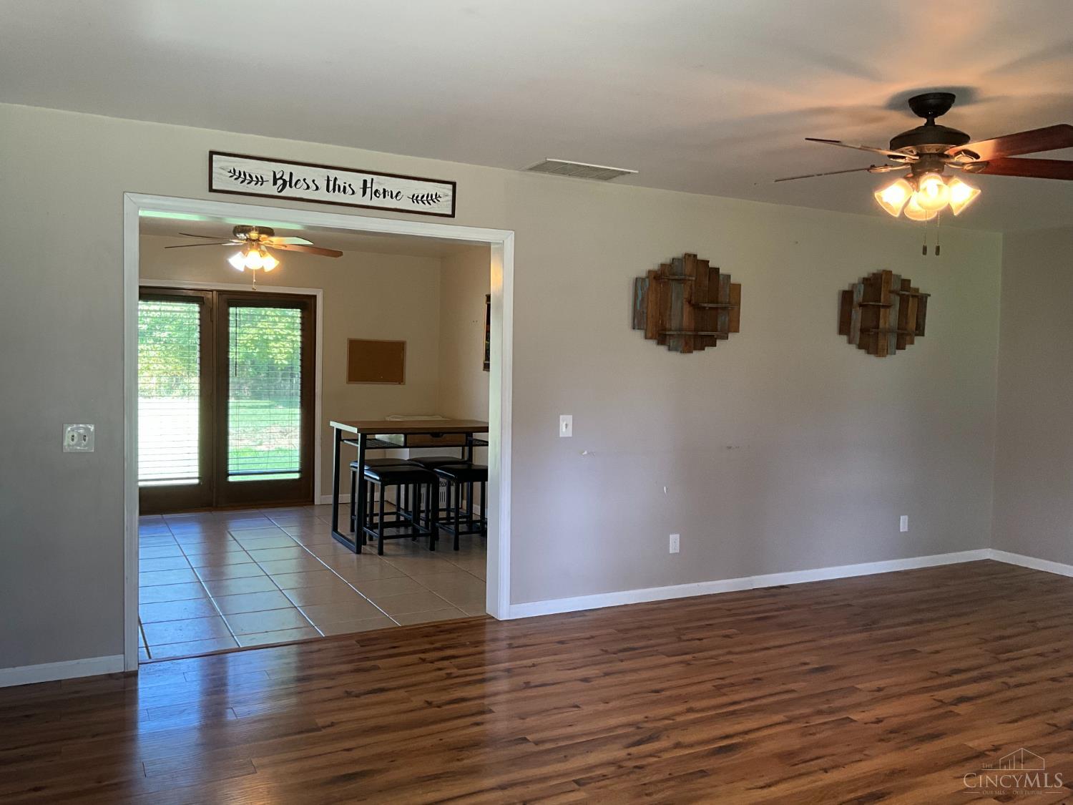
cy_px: 402
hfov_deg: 61.7
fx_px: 899
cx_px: 536
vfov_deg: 48.2
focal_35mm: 29
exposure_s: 1/60
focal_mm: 3
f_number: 1.8
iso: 80
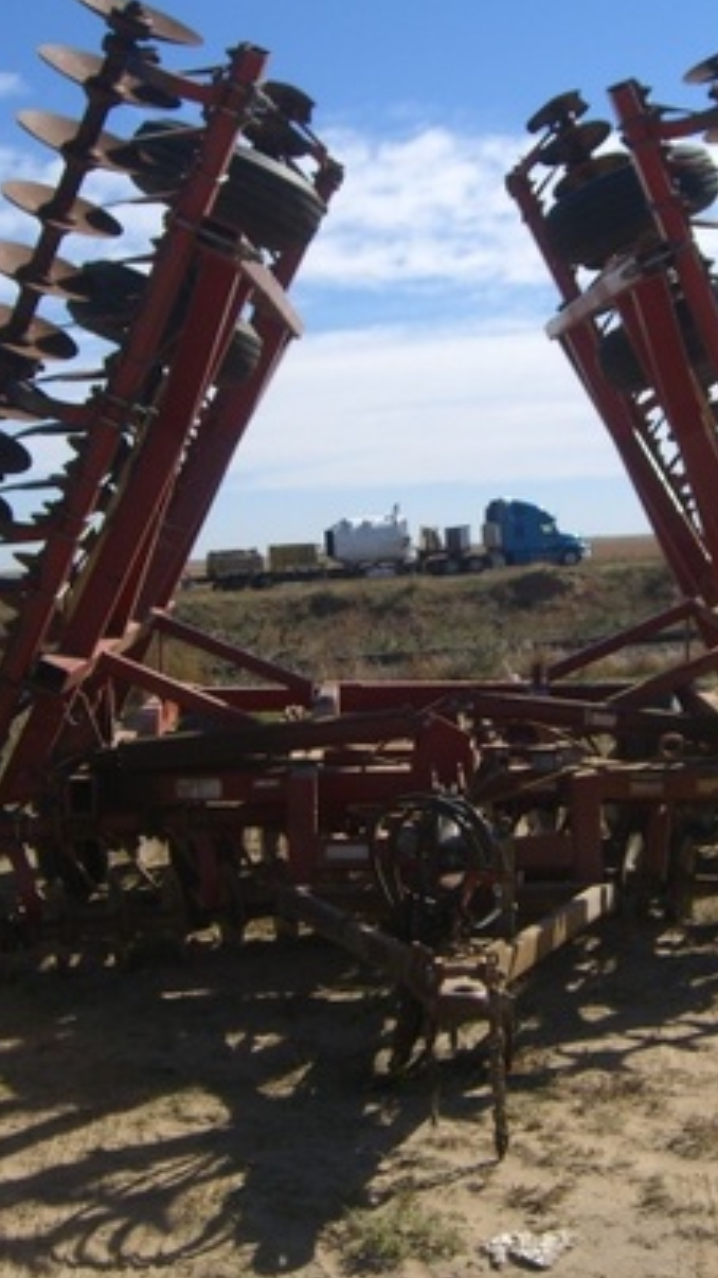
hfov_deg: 21.4
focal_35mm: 56
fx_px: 1896
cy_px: 636
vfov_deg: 37.2
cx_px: 457
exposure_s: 1/200
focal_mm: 7.9
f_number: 8
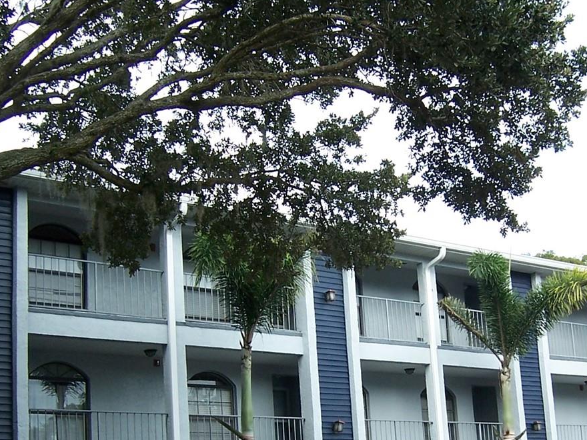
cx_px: 359
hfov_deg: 32.1
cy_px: 351
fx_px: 1017
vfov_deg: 24.0
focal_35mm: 60
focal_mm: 5.5
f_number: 3.4
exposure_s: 1/250
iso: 80
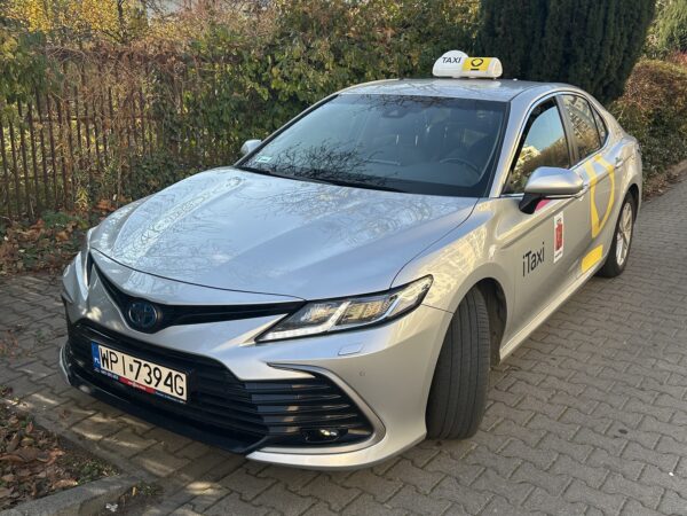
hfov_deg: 67.3
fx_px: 516
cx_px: 344
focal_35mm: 26
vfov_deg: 53.1
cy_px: 258
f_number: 1.5
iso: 50
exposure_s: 1/957
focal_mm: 5.7
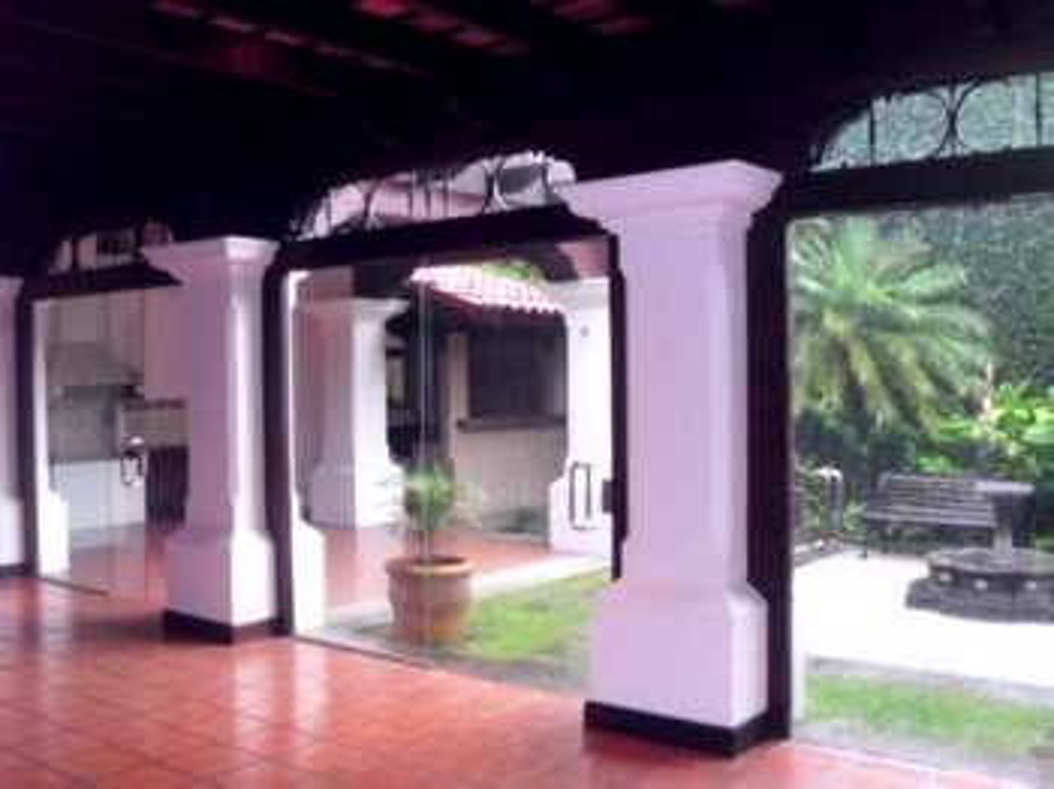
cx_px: 527
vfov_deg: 40.7
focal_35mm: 35
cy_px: 394
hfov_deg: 52.7
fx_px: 1065
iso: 200
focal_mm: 6.2
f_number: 2.8
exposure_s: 1/45
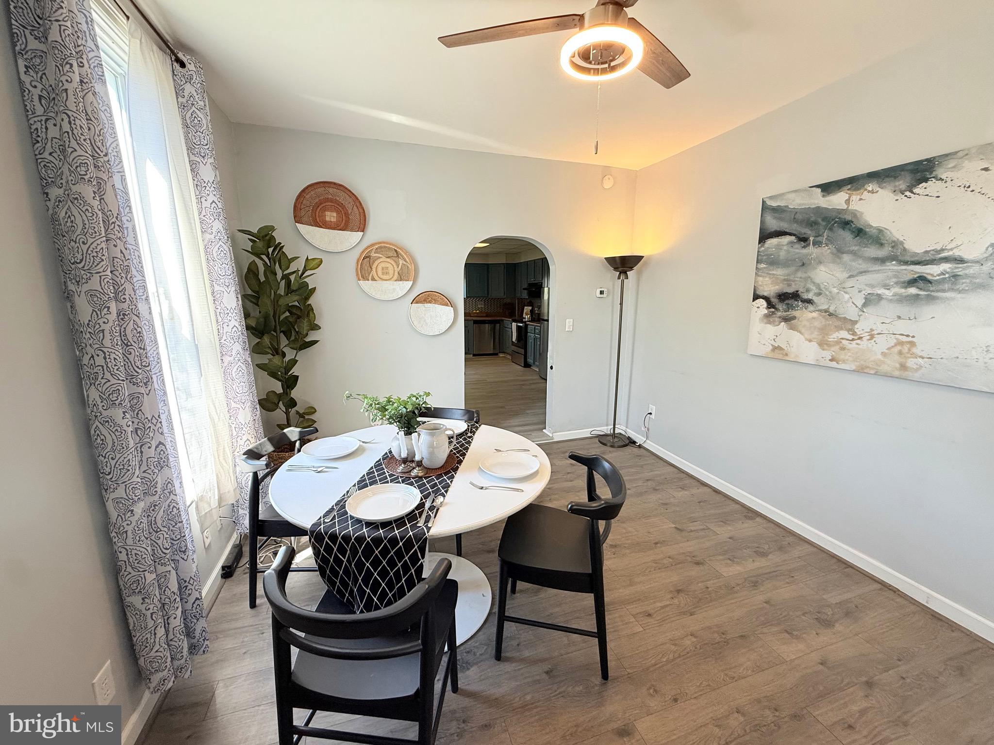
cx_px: 497
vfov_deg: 85.7
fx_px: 402
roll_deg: -0.3
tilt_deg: -11.6
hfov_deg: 102.1
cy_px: 372
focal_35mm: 14
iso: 125
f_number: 2.2
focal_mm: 2.22
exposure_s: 1/120
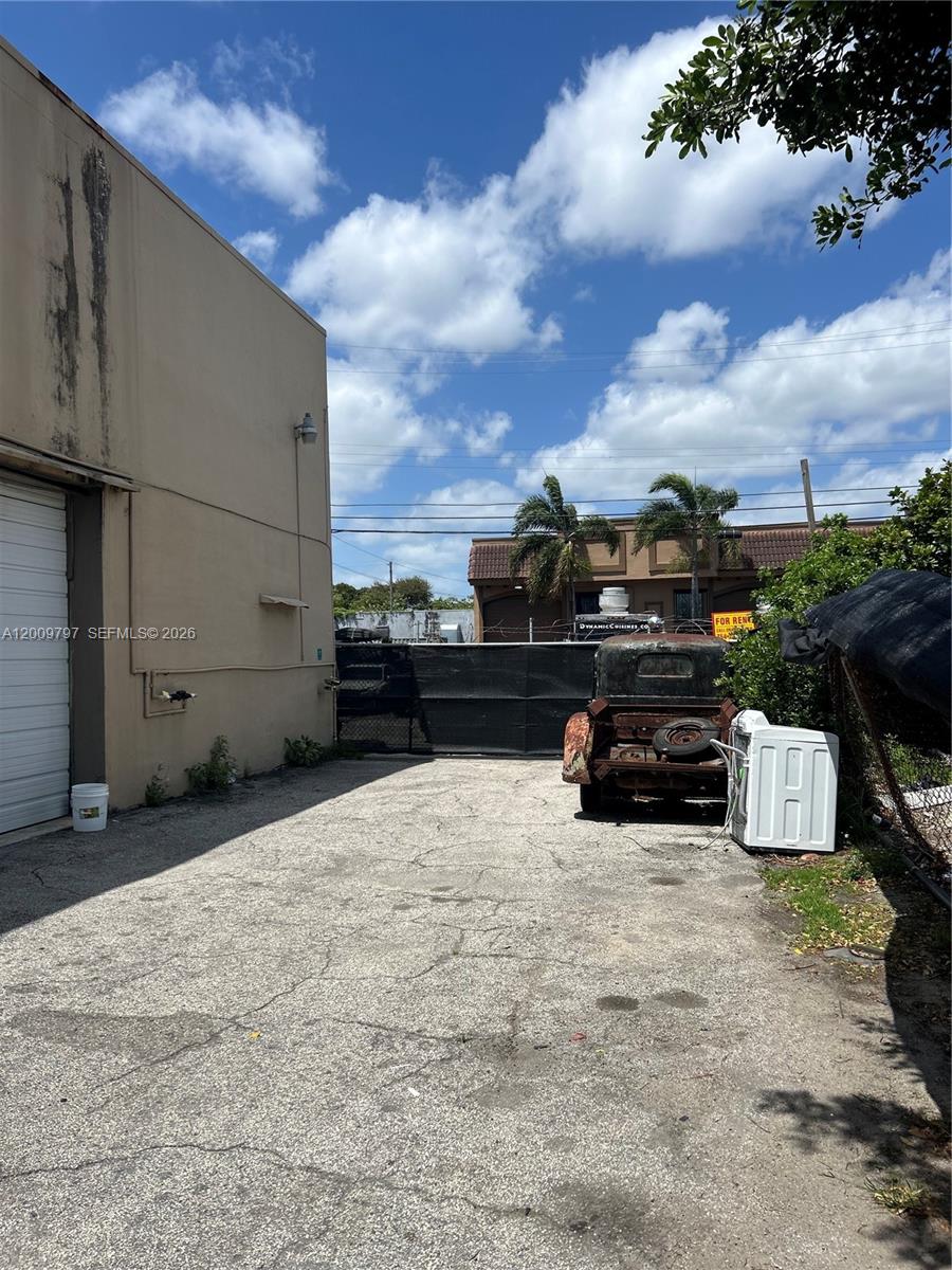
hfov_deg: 53.1
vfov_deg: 67.3
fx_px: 953
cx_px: 476
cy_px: 635
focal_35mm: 26
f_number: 1.5
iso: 50
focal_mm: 5.7
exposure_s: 1/6993
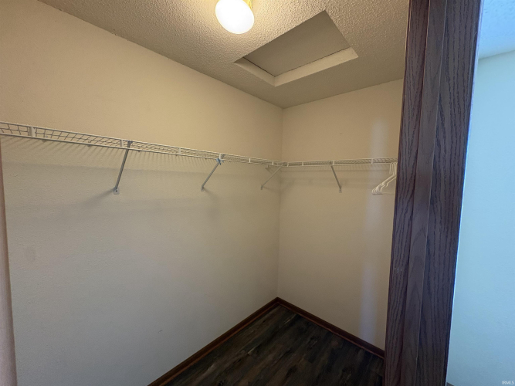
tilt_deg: -3.8
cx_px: 258
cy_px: 193
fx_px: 208
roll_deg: -0.7
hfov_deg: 102.1
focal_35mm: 14
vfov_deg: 85.7
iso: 320
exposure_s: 1/60
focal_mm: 2.22
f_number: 2.2
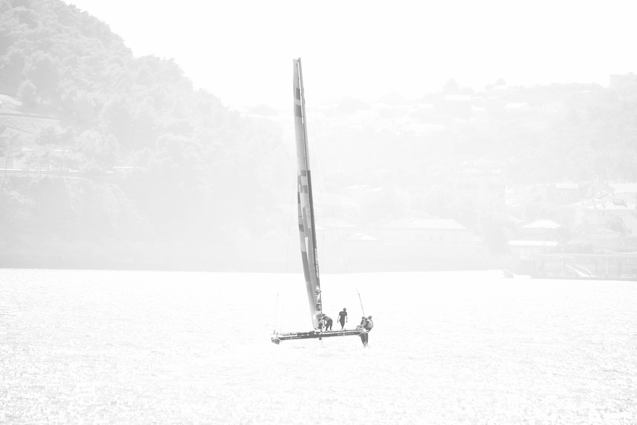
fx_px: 7965
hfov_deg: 4.6
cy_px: 212
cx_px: 318
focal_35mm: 450
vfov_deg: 3.1
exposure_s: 1/125
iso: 100
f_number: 7.1
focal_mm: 450
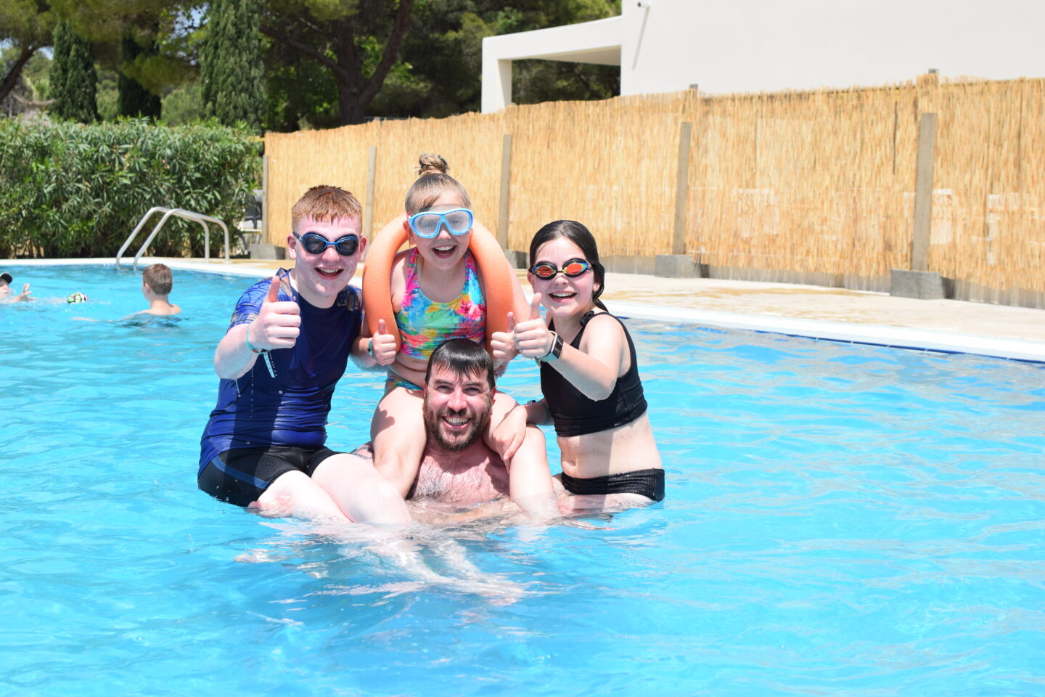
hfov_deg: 37.9
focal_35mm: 52
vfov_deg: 25.8
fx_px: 1524
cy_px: 348
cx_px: 522
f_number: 6.3
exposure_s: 1/1600
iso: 400
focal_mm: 35
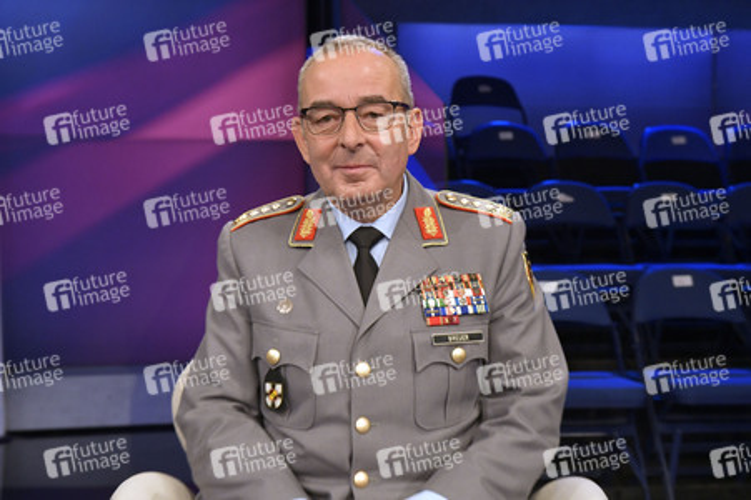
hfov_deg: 34.5
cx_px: 376
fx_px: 1209
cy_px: 250
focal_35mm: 58
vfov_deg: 23.3
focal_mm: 58
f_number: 6.3
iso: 2500
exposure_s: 1/200
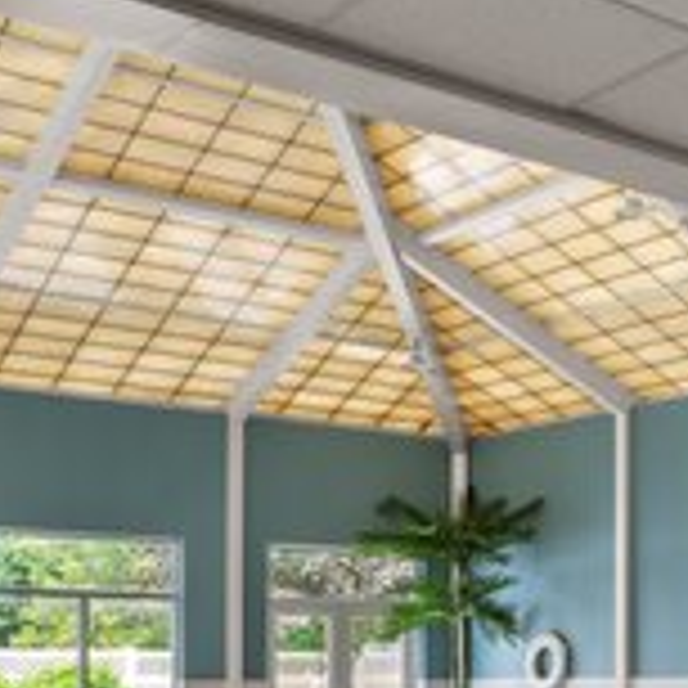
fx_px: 1439
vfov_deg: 25.5
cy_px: 699
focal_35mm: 64
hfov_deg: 26.0
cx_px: 616
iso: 100
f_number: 9
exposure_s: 1/30
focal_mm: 24
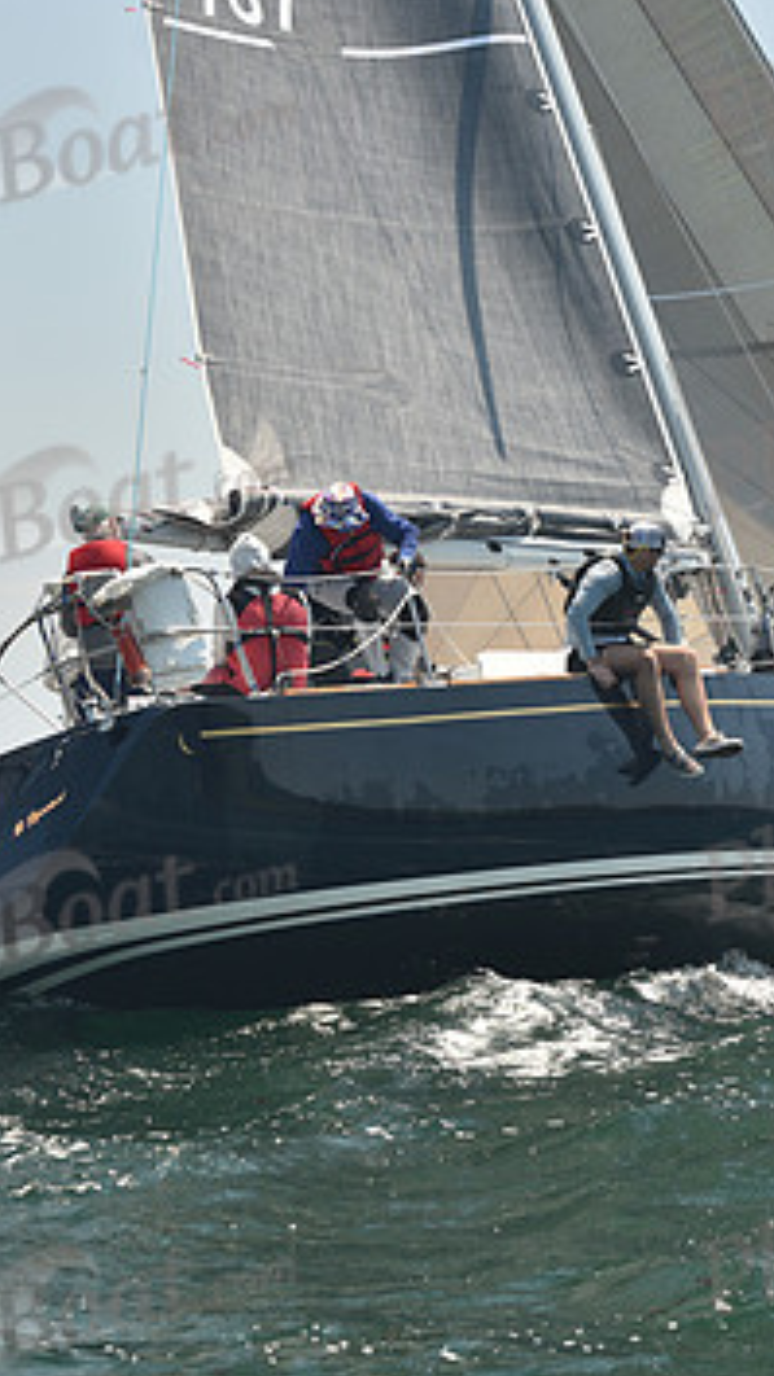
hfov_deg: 10.1
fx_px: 4380
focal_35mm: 120
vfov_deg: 17.9
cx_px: 502
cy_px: 674
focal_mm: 70
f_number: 5
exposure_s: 1/640
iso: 250
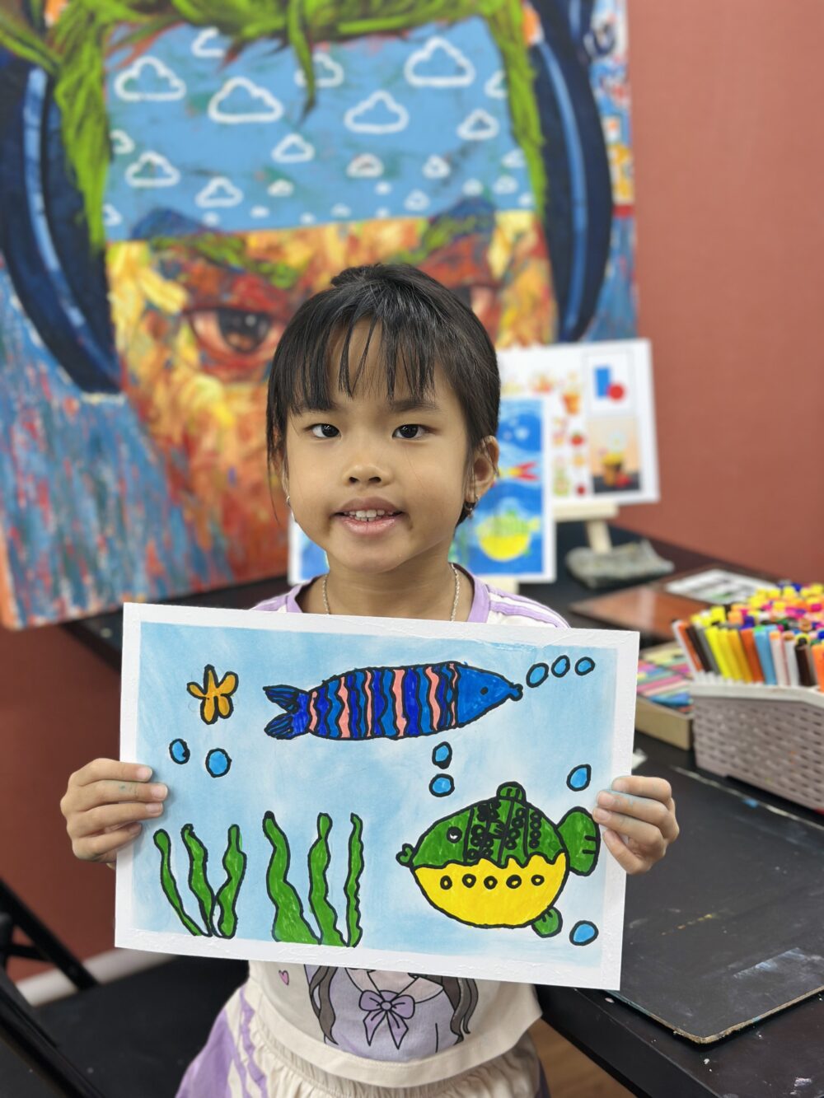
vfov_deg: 39.7
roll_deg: +2.5
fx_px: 1523
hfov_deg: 30.3
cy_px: 549
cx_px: 412
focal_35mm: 48
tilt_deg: -14.2
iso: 64
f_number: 1.78
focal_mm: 6.86
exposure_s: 1/100
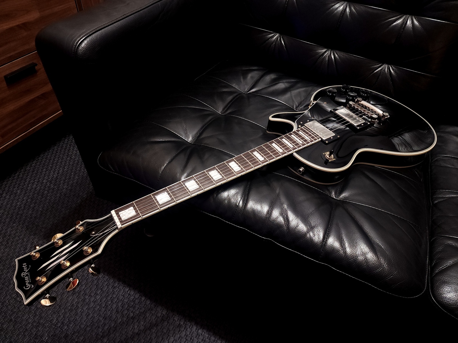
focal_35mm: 23
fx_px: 304
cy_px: 172
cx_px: 229
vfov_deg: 58.9
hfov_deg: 73.9
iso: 250
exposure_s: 1/24
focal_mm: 6.4
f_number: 1.8
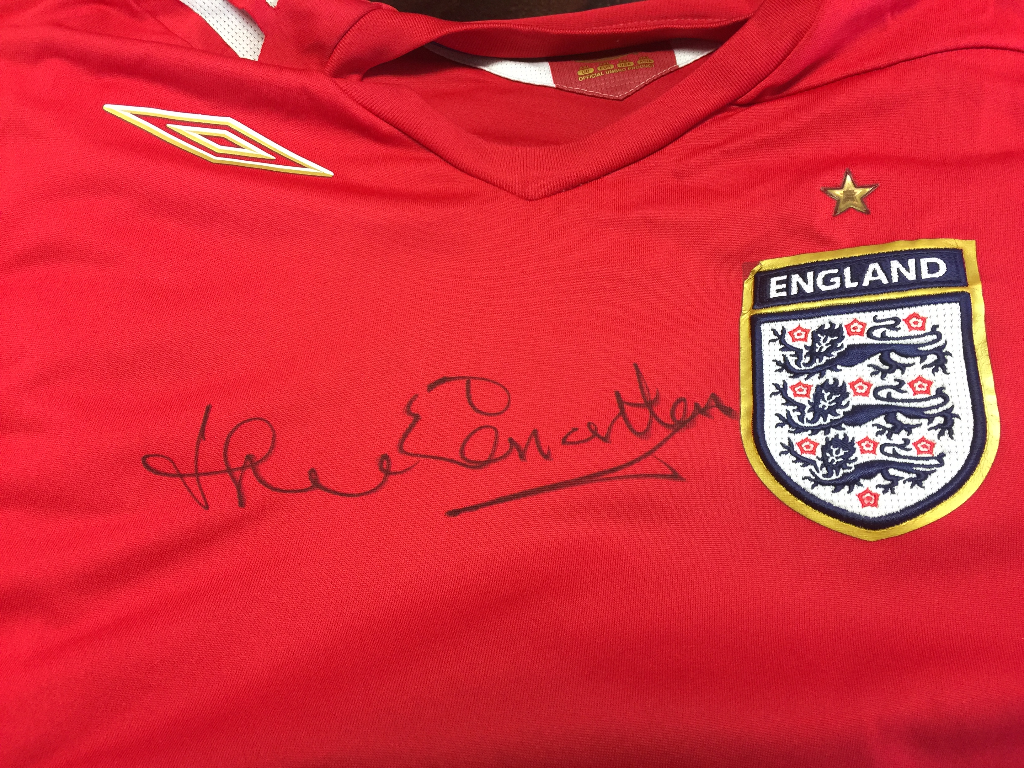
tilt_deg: -74.1
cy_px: 384
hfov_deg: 61.7
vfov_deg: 48.2
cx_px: 512
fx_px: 858
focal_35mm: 29
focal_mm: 4.15
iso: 80
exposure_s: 1/17
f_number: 2.2
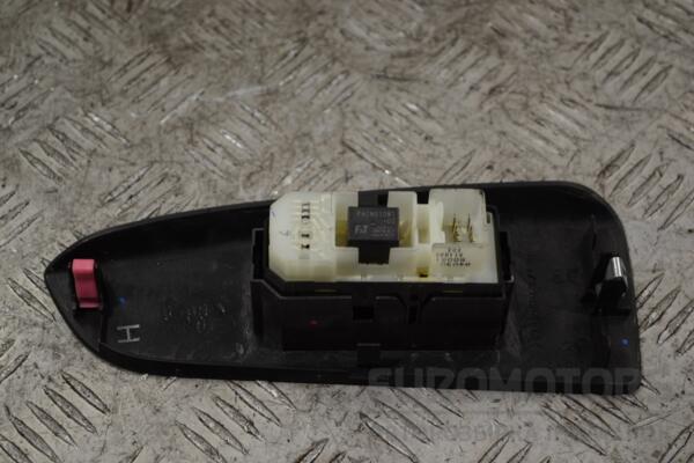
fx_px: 1388
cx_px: 347
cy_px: 232
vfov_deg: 18.9
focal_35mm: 72
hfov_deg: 28.1
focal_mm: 48
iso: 100
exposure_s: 1/30
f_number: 5.6
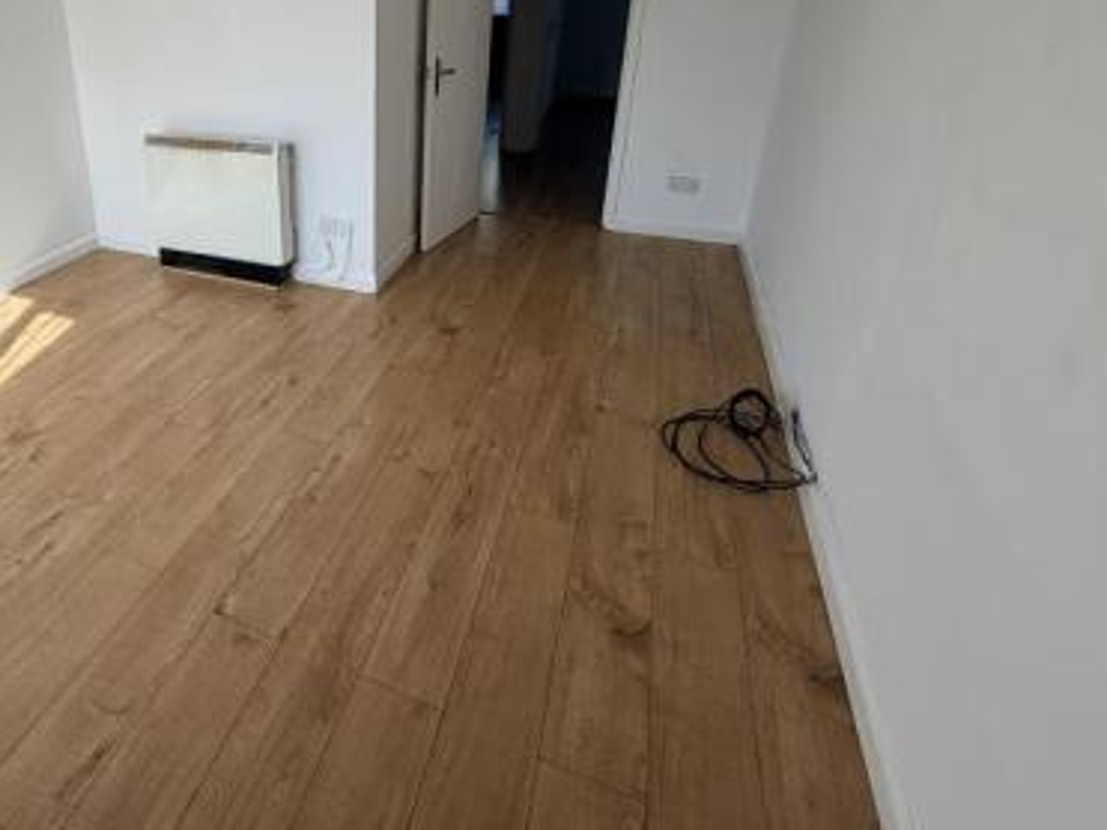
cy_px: 240
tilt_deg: -21.1
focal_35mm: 22
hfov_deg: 71.8
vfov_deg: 58.8
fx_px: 703
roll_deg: +2.0
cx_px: 294
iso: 40
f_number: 2.2
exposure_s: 1/196
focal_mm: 2.22
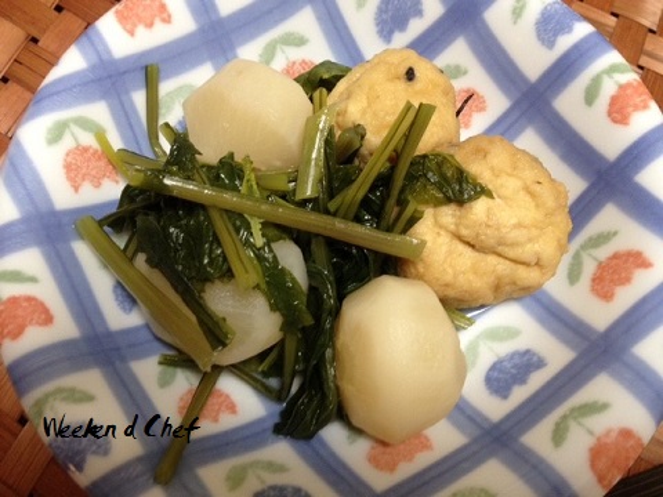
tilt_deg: -69.6
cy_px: 248
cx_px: 332
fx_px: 670
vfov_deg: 40.7
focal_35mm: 35
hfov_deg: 52.6
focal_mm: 4.28
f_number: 2.4
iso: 100
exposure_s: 1/20
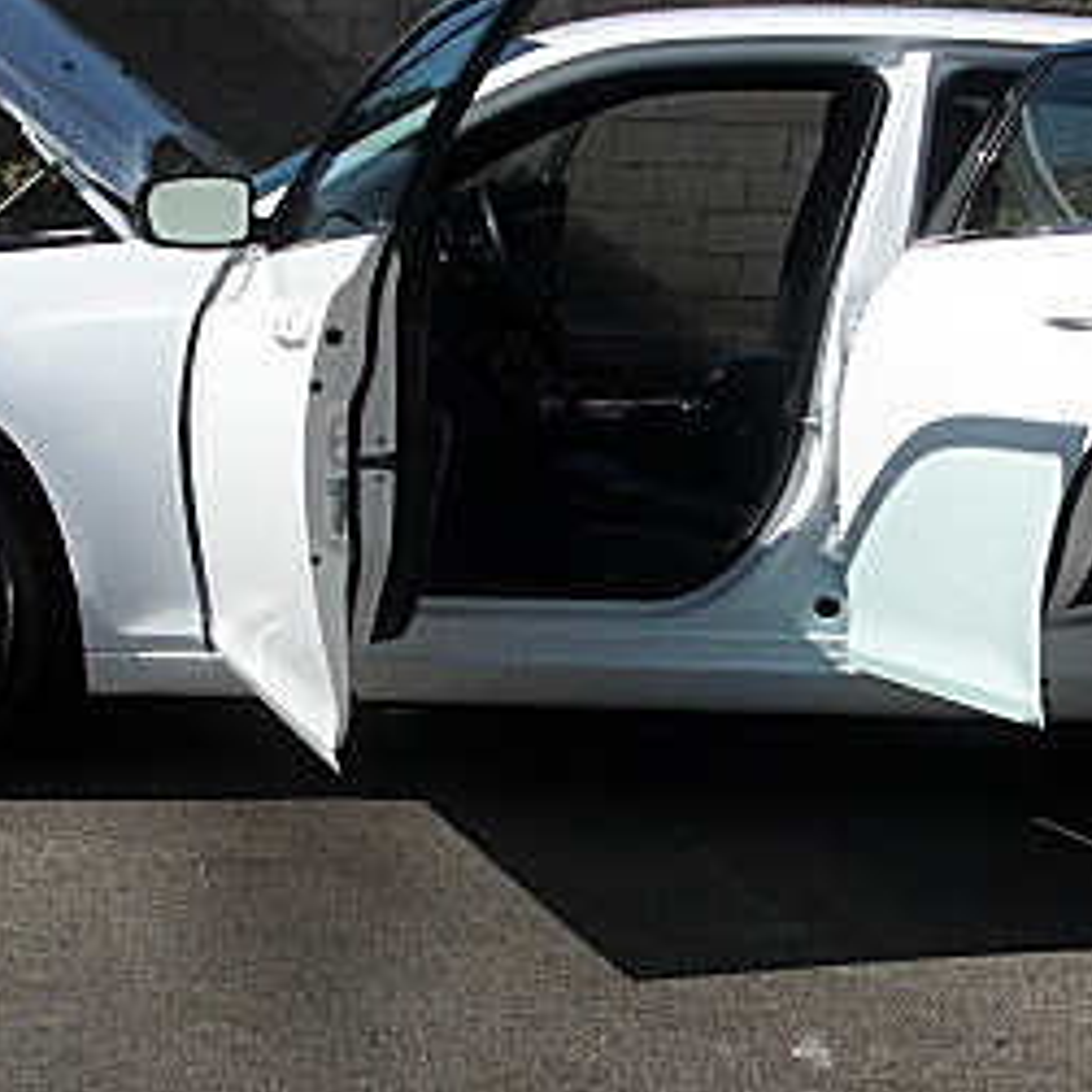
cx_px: 709
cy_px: 644
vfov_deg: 21.4
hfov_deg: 21.3
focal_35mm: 81
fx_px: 2891
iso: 50
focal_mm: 6.3
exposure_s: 1/200
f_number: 7.9
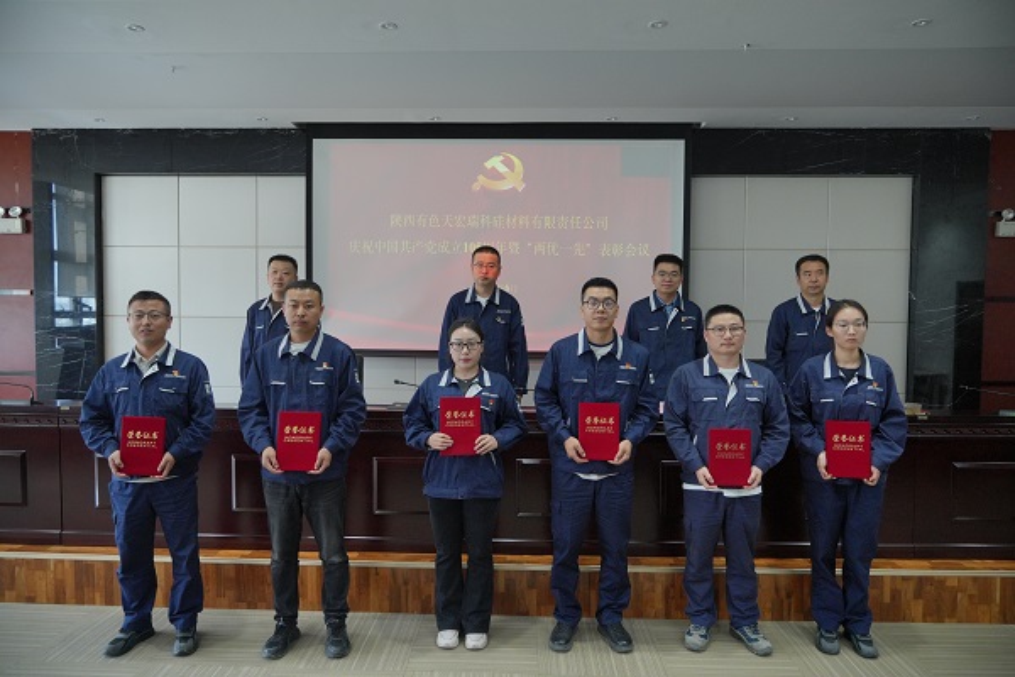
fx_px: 677
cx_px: 508
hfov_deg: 73.7
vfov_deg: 53.1
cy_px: 338
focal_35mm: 24
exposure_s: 1/200
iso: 2000
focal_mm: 24
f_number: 5
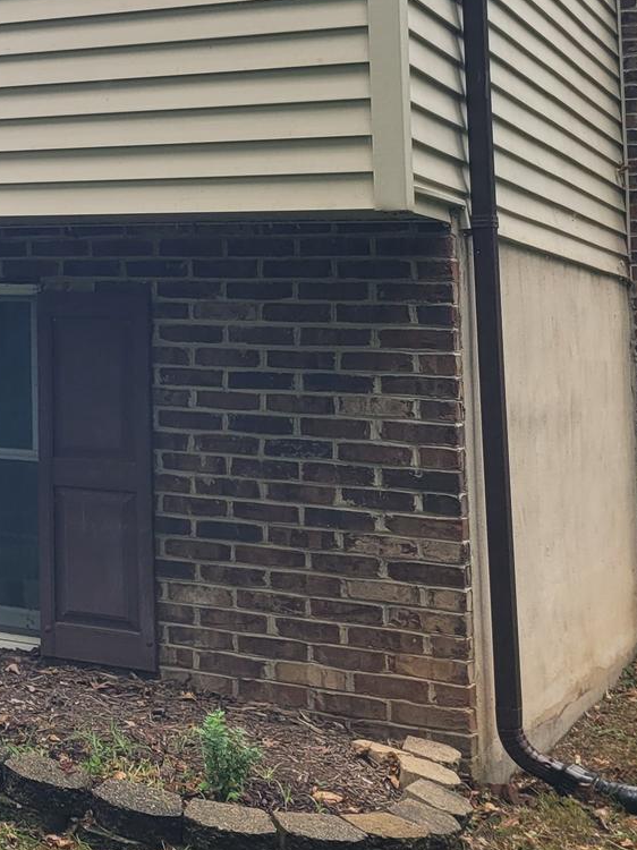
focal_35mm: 71
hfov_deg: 17.6
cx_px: -434
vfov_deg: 26.7
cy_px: 130
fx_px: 1743
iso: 40
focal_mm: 5.4
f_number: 1.8
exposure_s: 1/245
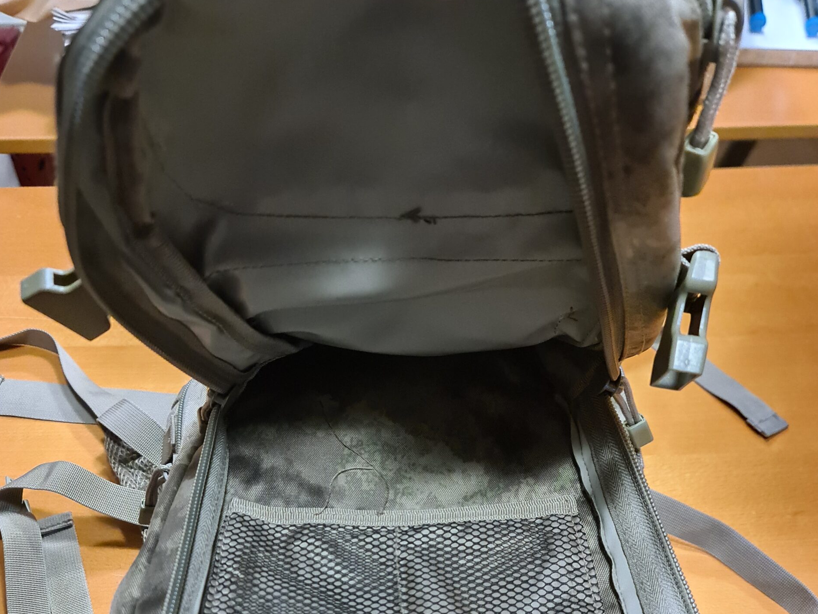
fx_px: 804
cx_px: 406
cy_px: 463
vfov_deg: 40.6
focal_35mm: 34
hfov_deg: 54.0
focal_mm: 7
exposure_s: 1/100
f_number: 1.8
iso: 1000
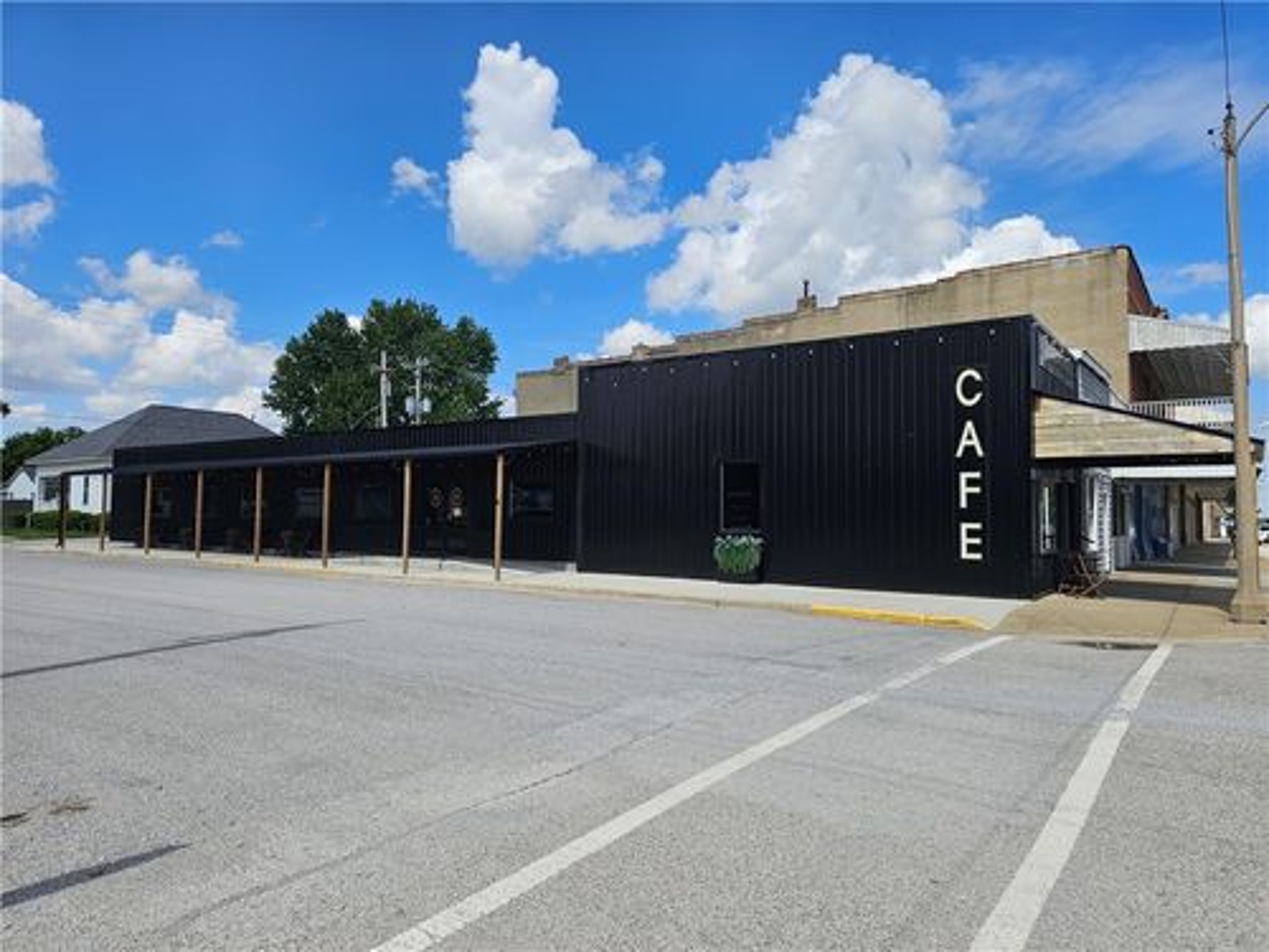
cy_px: 476
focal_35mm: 23
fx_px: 843
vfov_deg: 58.9
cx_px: 634
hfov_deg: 73.9
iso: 10
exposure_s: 1/1132
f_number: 1.7
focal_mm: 6.3
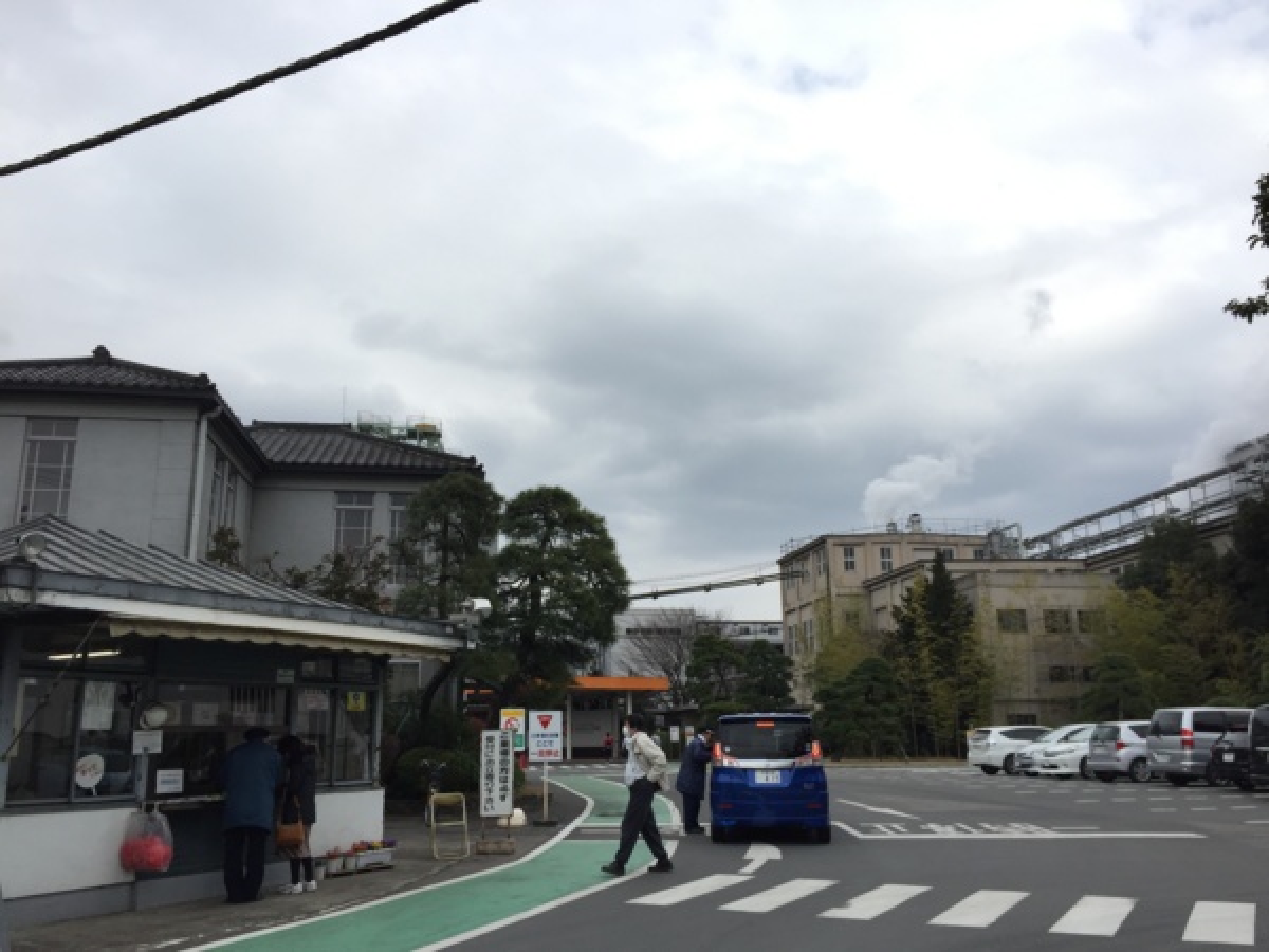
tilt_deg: +12.6
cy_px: 476
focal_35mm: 29
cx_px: 634
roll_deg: +0.7
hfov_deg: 61.7
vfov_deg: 48.2
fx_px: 1063
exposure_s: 1/1464
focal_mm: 4.15
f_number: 2.2
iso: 32
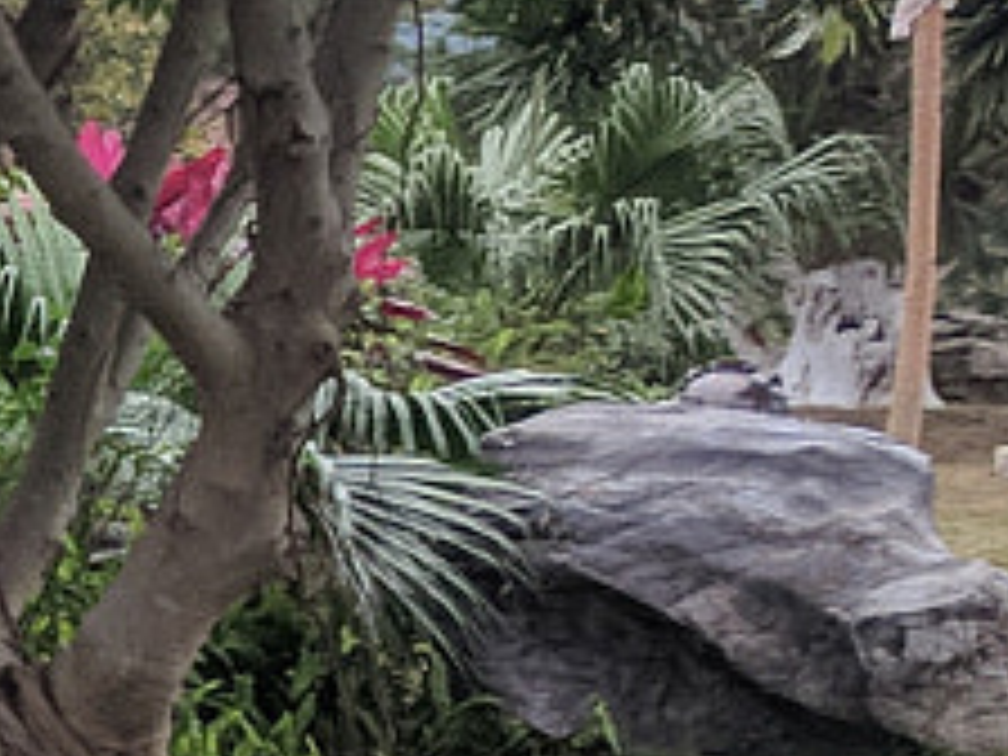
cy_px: 927
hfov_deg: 8.3
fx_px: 5416
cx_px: -2358
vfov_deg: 7.9
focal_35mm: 186
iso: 50
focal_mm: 4.67
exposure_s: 1/201
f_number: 2
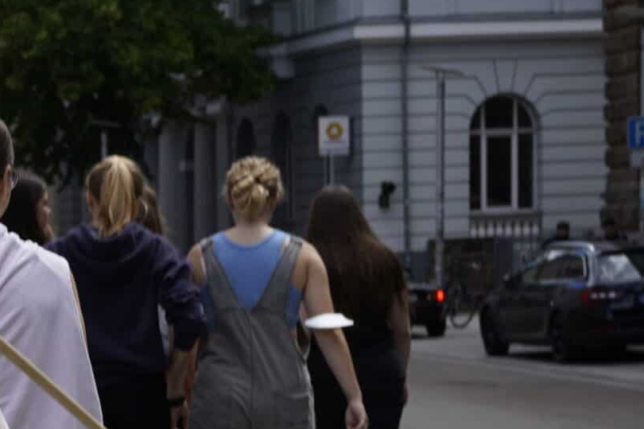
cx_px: -277
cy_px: 572
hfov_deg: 12.5
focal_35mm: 158
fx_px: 2826
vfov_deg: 8.6
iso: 100
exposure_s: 1/320
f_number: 6.3
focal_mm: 50
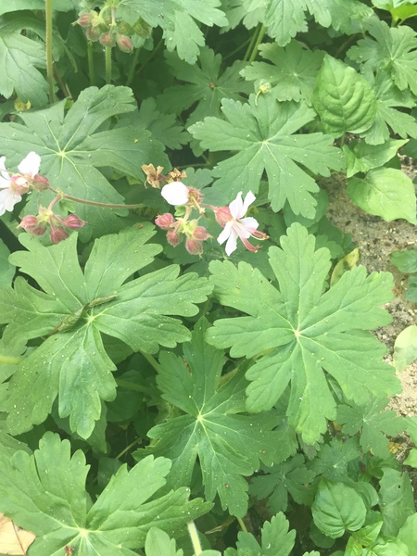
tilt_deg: -63.7
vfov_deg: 61.7
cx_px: 208
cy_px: 278
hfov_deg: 48.2
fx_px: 466
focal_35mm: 29
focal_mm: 4.15
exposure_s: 1/33
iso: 32
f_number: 2.2
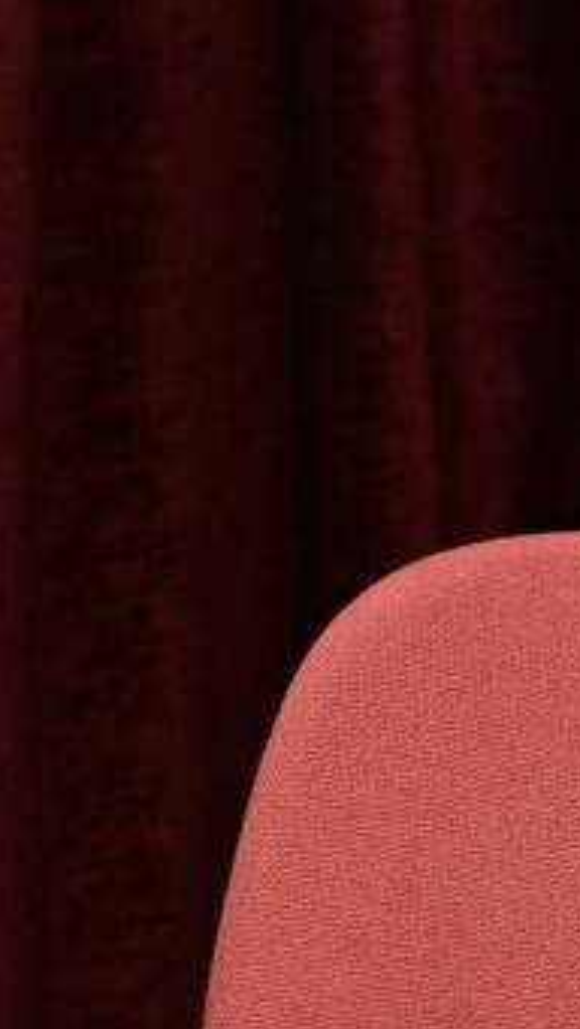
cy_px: 187
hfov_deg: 4.5
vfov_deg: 8.3
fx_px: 7049
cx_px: -1190
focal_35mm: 258
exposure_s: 1/80
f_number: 6.3
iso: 1100
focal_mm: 70
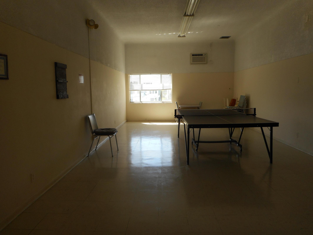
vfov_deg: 54.9
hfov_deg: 69.4
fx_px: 226
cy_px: 118
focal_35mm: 25
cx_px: 156
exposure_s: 1/100
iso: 80
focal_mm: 4.5
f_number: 3.7
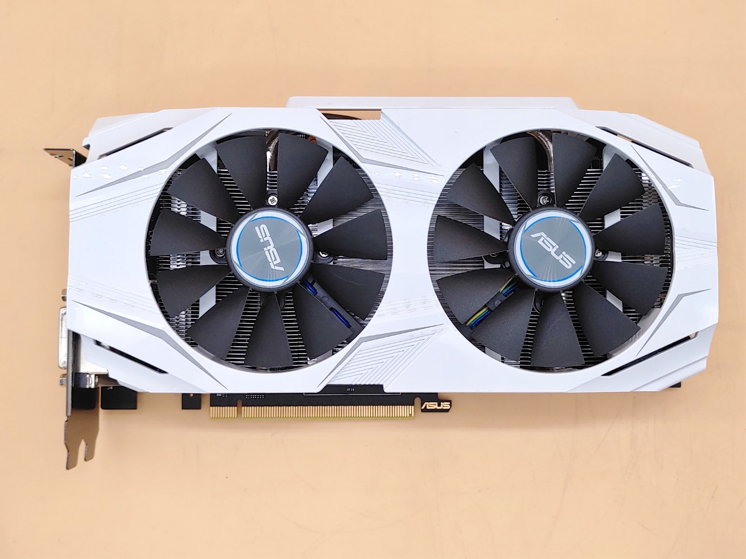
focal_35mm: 36
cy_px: 280
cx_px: 373
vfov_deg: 39.7
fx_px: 776
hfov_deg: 51.4
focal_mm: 4.36
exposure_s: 1/150
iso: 50
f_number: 1.8
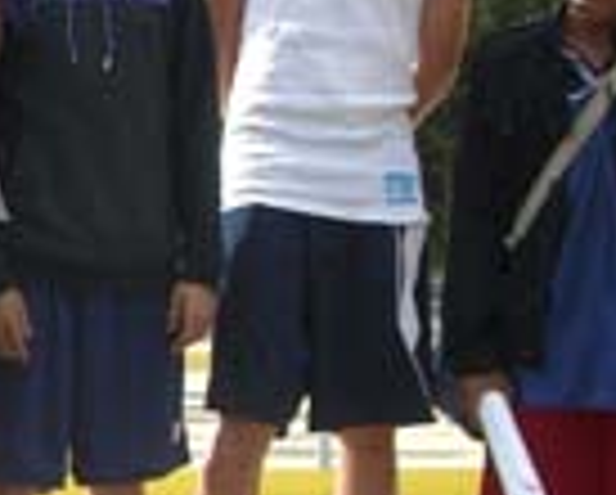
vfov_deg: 11.4
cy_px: 331
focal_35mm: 135
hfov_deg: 13.4
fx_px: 2465
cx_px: -328
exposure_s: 1/320
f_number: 4.3
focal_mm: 6.2
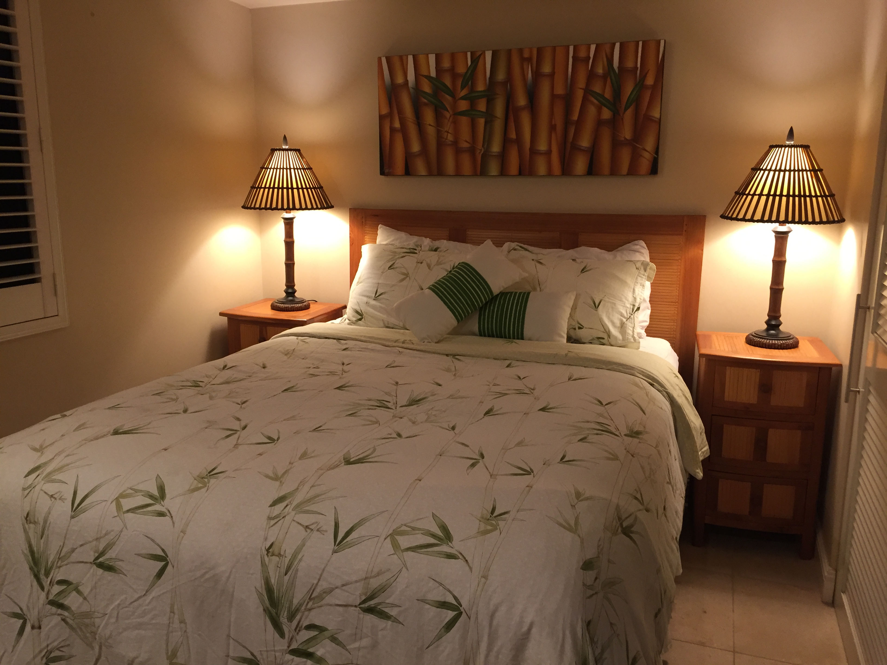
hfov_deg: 61.7
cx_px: 444
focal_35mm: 29
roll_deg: -1.4
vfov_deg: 48.2
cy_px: 332
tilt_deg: -11.3
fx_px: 743
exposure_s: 1/30
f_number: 2.2
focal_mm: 4.15
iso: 100
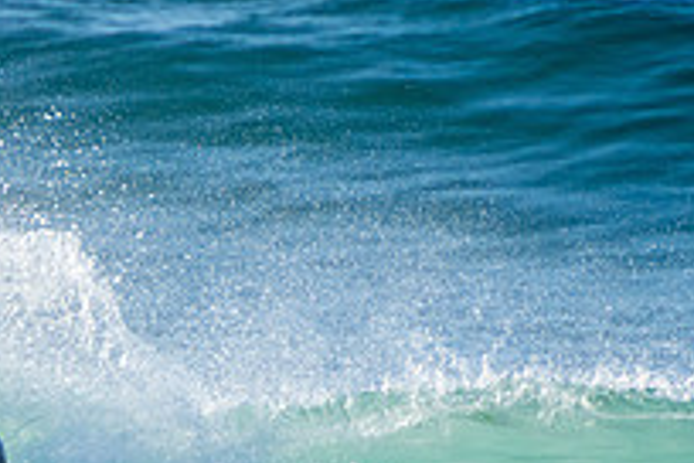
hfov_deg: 1.2
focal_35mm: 1702
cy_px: 519
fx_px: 32808
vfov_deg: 0.8
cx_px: 194
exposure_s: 1/2000
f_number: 5.6
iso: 320
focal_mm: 400
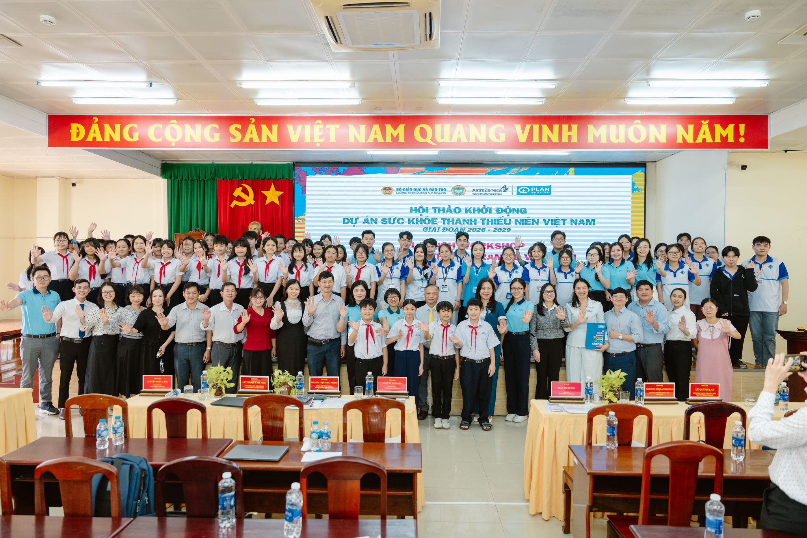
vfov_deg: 52.3
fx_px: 548
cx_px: 404
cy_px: 269
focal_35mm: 24
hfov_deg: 72.7
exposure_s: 1/160
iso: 1000
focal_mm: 24
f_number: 3.2
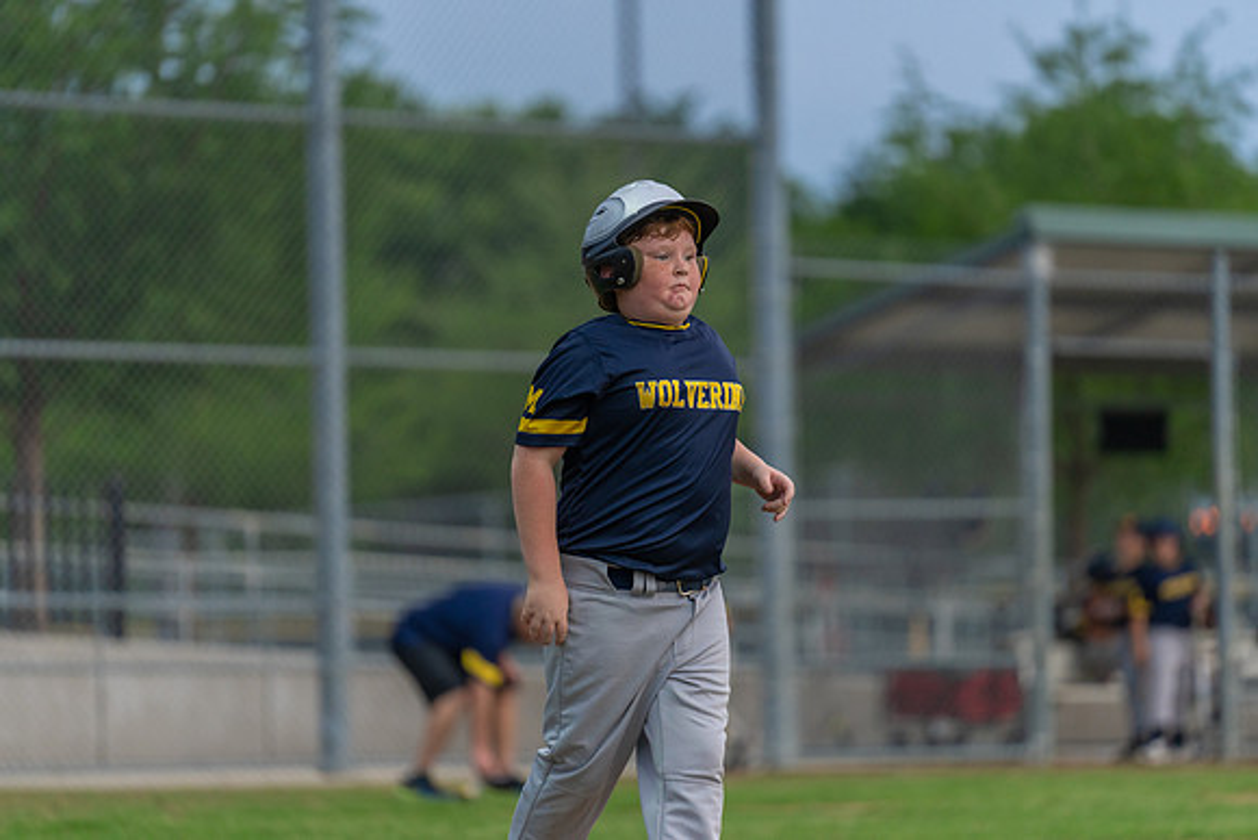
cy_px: 420
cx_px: 629
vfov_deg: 6.9
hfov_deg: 10.3
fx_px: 6990
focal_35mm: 200
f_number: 2.8
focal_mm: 200
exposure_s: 1/1000
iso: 1000
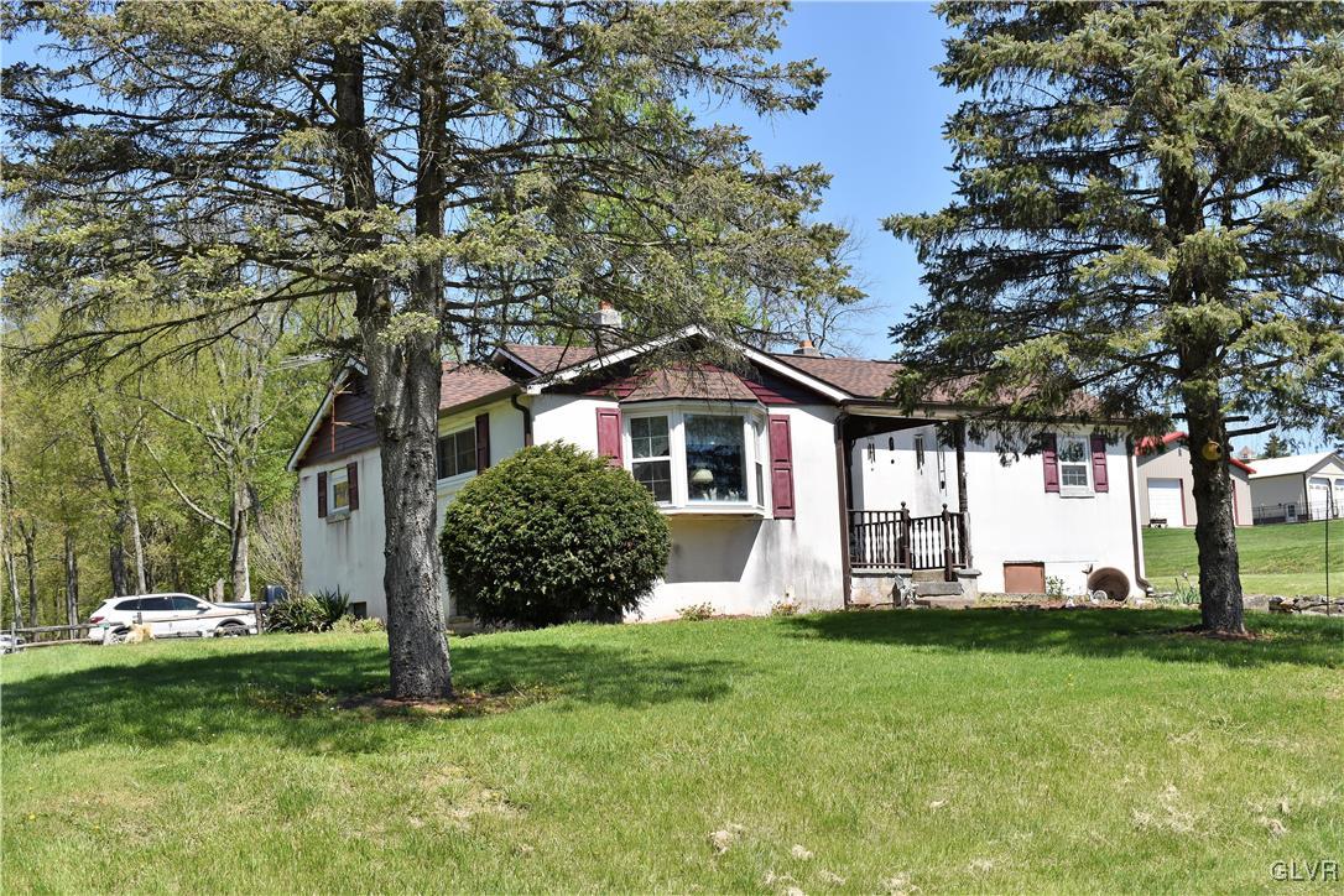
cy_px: 448
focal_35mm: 44
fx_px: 1624
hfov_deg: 45.0
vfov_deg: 30.8
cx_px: 672
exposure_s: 1/250
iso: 100
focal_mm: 29
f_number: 8
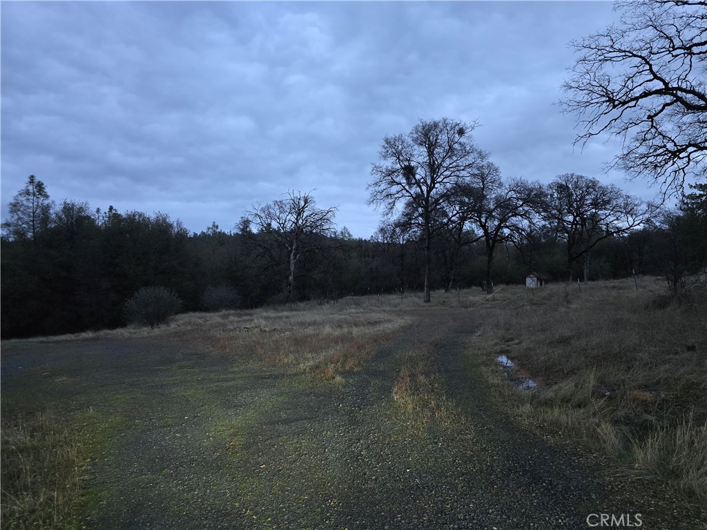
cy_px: 265
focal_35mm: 23
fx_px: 470
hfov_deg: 73.9
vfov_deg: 58.9
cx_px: 354
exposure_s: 1/60
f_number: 1.7
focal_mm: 6.3
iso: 800
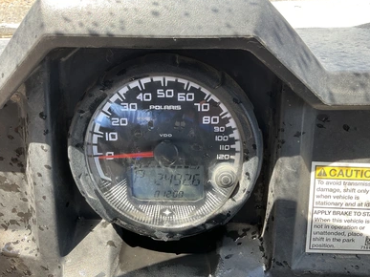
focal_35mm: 30
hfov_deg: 60.0
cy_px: 138
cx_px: 188
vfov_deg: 46.8
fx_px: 321
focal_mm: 3
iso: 16
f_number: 1.8
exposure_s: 1/122
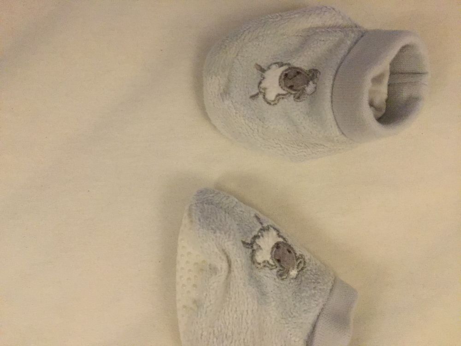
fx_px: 386
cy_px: 173
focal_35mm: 29
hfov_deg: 61.7
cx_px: 230
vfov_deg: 48.2
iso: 400
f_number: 2.2
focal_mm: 4.15
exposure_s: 1/17
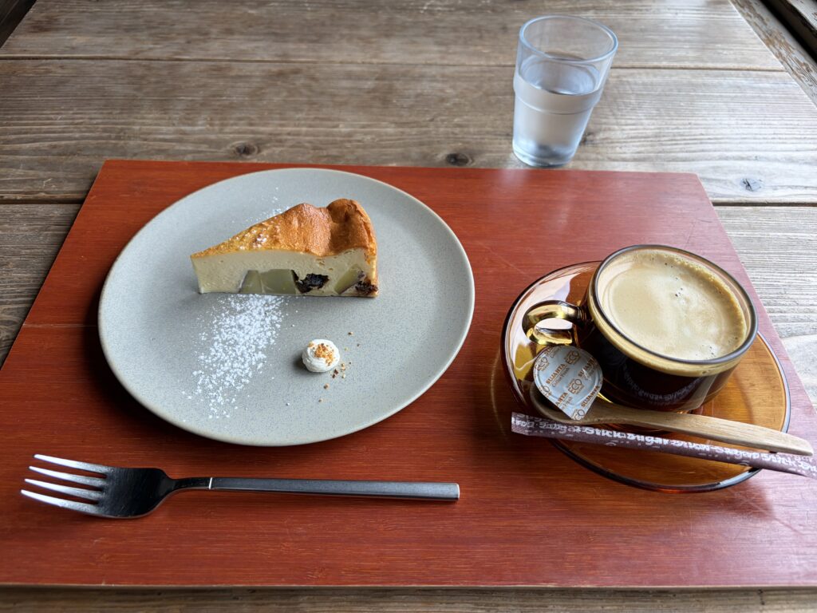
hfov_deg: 67.3
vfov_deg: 53.1
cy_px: 306
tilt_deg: -49.6
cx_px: 408
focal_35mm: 26
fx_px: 614
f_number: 1.6
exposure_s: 1/232
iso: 40
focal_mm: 5.96
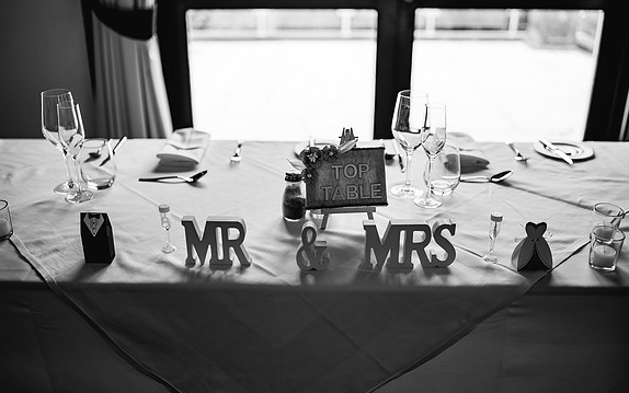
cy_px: 190
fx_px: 634
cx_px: 309
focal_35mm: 37
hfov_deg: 52.7
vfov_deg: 34.5
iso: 100
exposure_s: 1/400
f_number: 1.6
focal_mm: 35
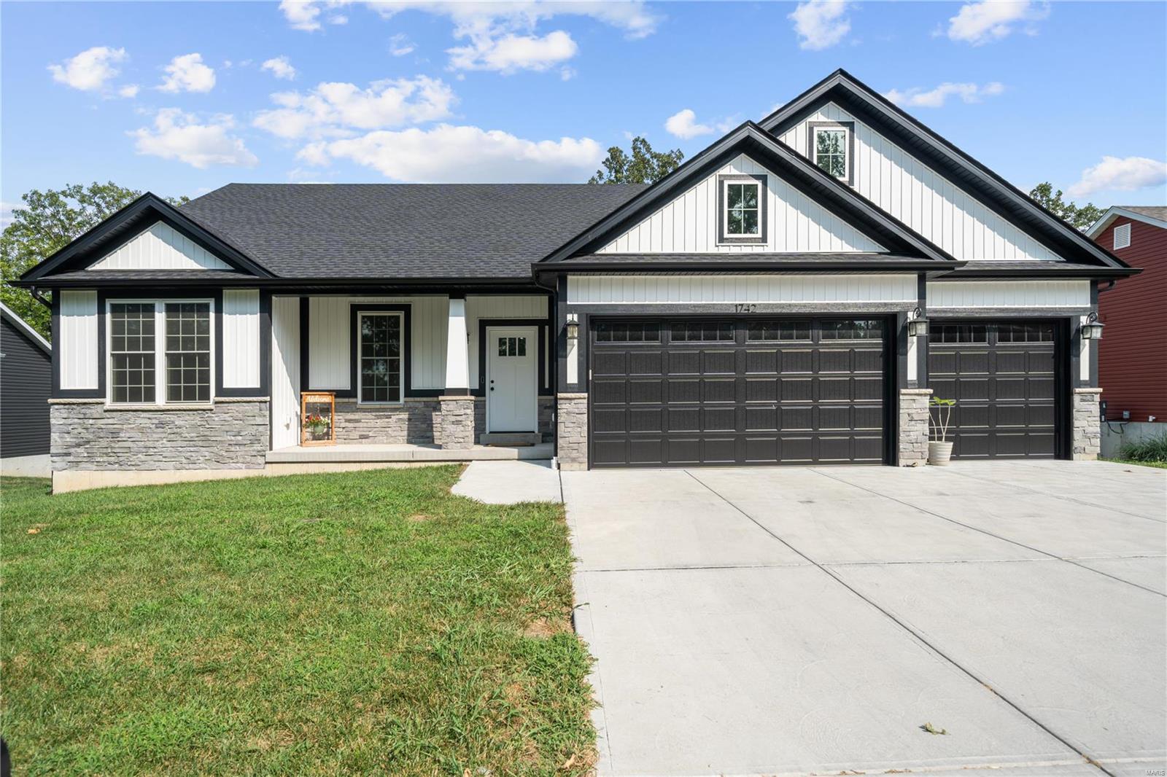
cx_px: 584
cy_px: 388
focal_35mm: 18
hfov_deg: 90.0
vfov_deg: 67.4
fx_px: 583
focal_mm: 18
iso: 160
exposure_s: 1/250
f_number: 8
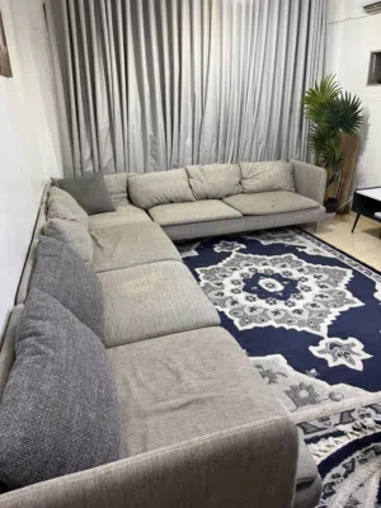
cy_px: 254
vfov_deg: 67.3
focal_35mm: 26
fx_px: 382
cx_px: 190
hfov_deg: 53.1
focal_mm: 5.7
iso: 160
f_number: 1.5
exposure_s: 1/50
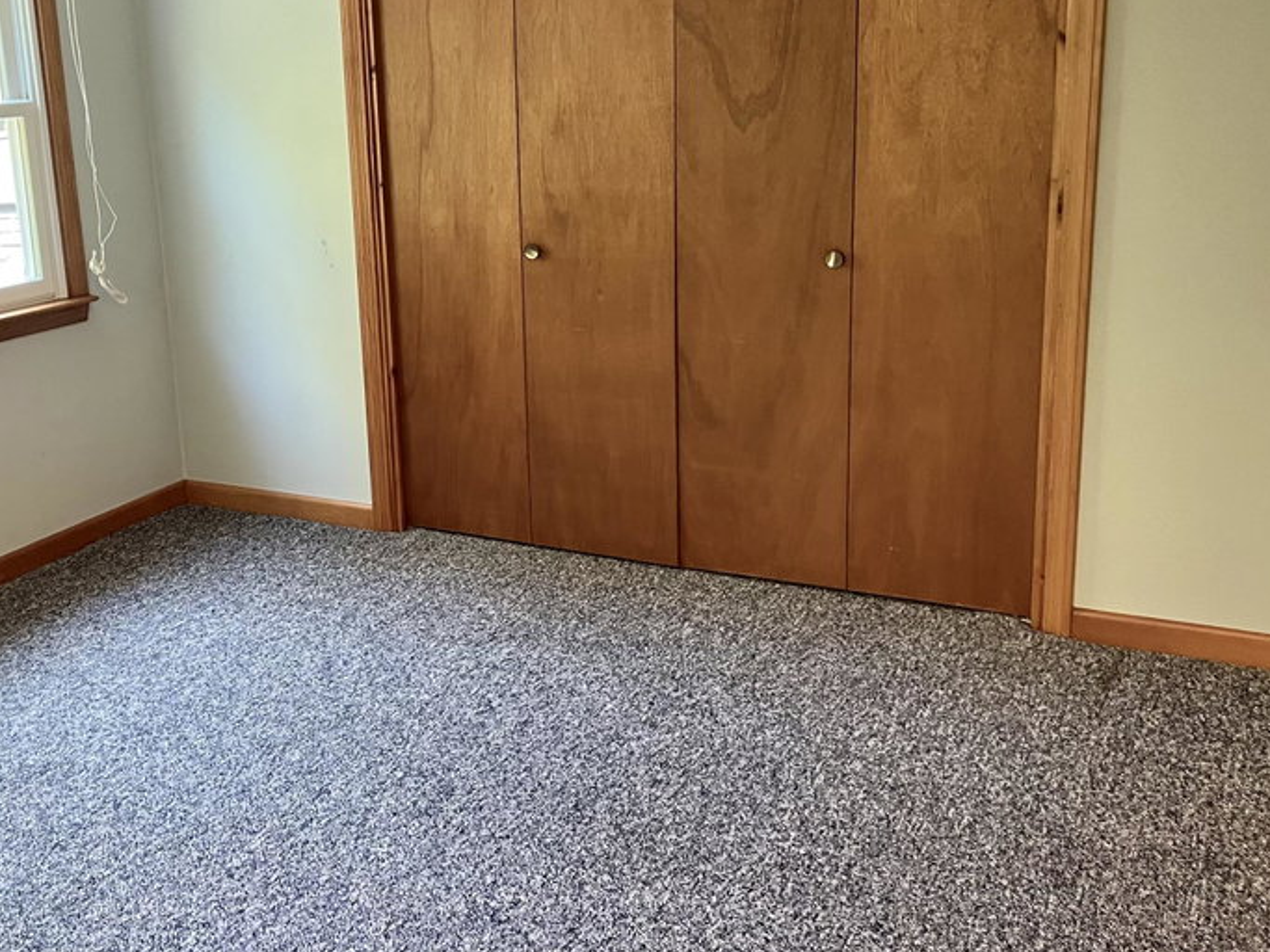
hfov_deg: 46.9
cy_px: 392
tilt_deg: -13.8
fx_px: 1431
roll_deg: +3.3
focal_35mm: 39
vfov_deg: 36.7
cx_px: 402
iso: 250
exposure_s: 1/60
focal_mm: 5.7
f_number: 1.5
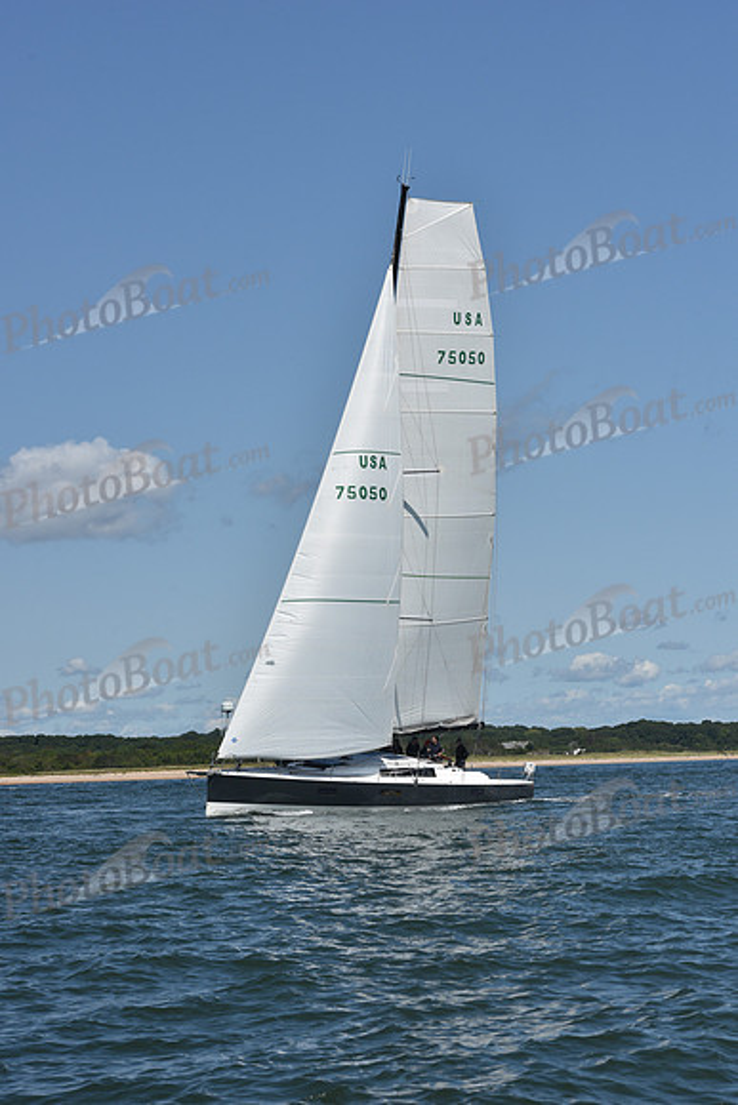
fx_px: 2919
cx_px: 369
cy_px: 552
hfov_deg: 14.4
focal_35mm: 95
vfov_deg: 21.5
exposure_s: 1/1250
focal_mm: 95
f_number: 9
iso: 250
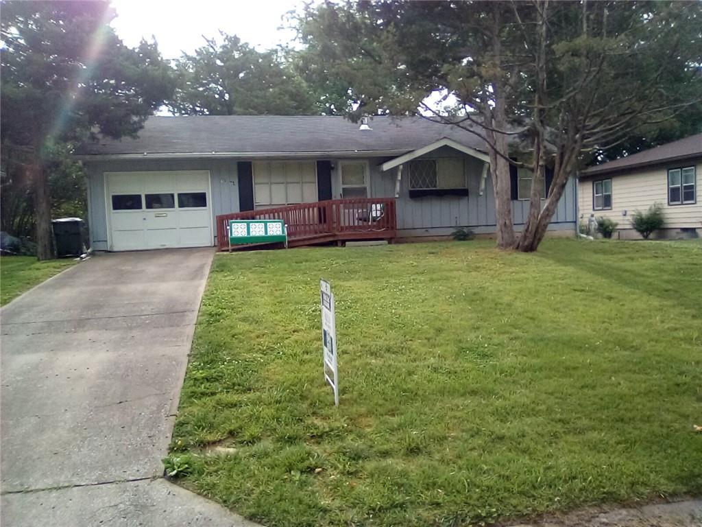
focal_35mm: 28
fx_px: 568
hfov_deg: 63.4
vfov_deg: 49.7
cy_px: 264
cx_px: 351
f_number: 2.2
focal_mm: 2.27
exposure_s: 1/395
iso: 69
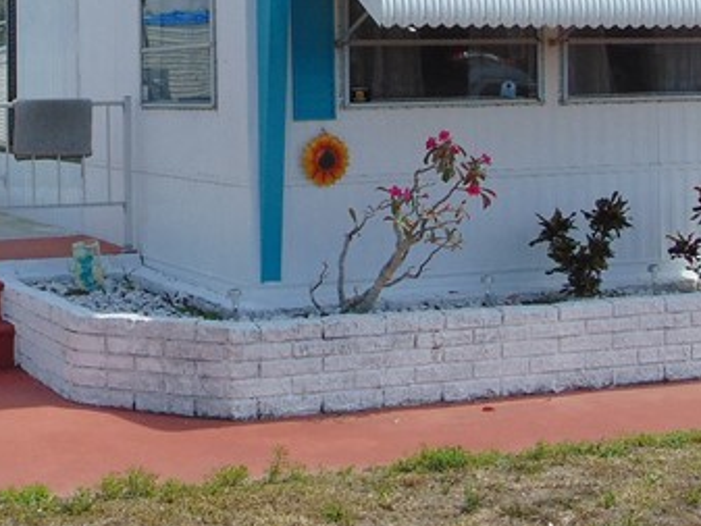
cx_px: 181
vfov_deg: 19.2
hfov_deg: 25.4
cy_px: 125
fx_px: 1540
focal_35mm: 76
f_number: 7.7
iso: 80
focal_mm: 4.5
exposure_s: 1/250
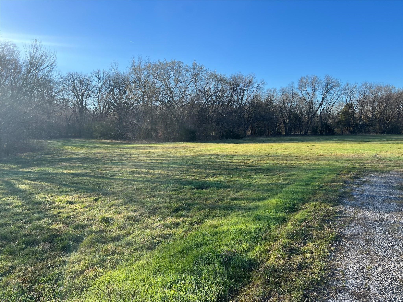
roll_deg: -4.1
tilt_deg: -6.1
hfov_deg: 67.3
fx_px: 303
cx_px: 202
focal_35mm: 26
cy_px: 151
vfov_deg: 53.1
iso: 50
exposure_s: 1/1779
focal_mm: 5.7
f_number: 1.5
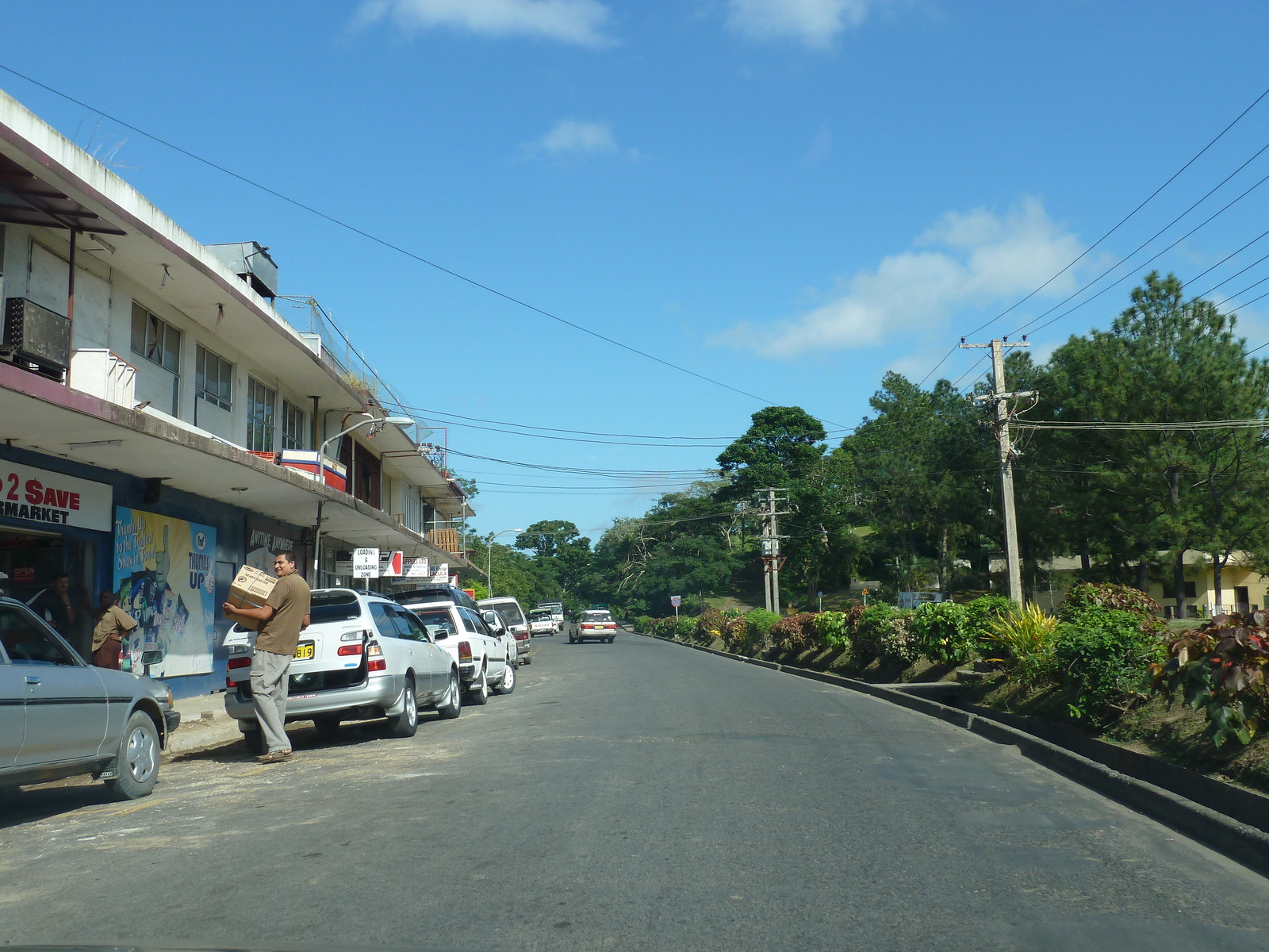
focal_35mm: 35
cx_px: 634
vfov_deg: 40.7
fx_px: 1283
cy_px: 476
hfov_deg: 52.6
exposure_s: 1/400
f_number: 4
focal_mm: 5.7
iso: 80
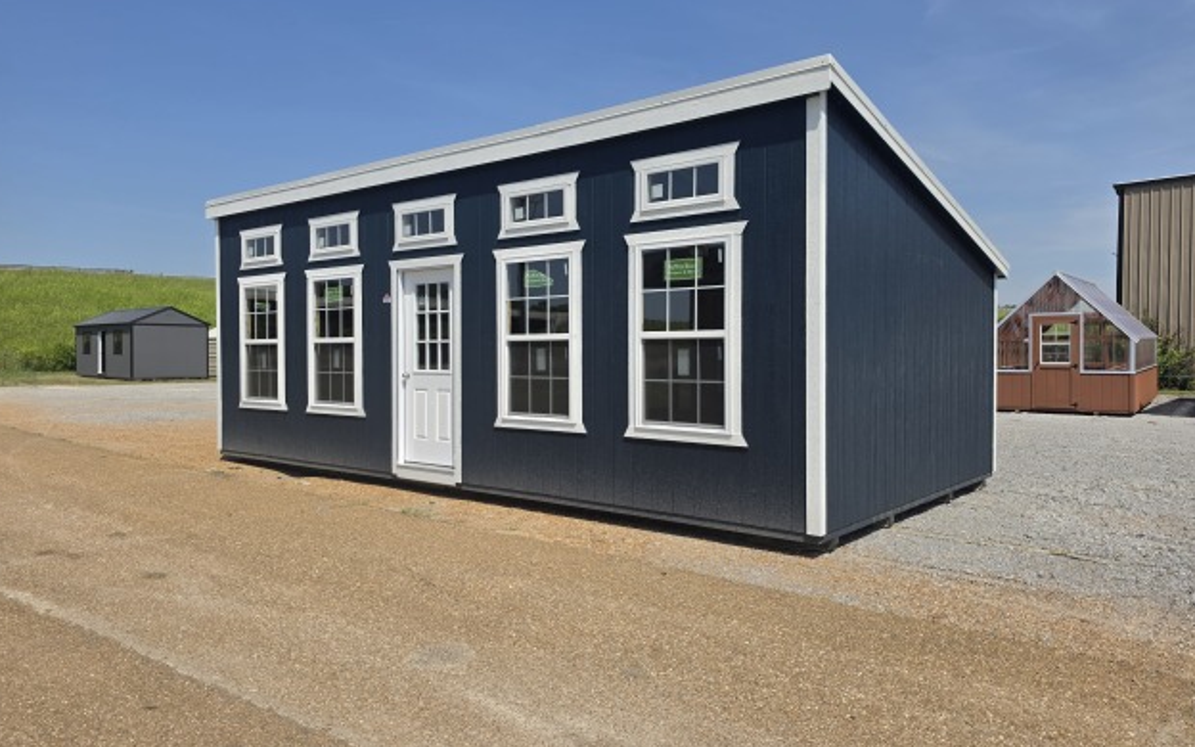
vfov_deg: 49.3
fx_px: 814
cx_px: 584
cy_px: 362
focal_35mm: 25
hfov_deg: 72.5
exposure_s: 1/7939
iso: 64
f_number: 1.4
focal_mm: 6.5
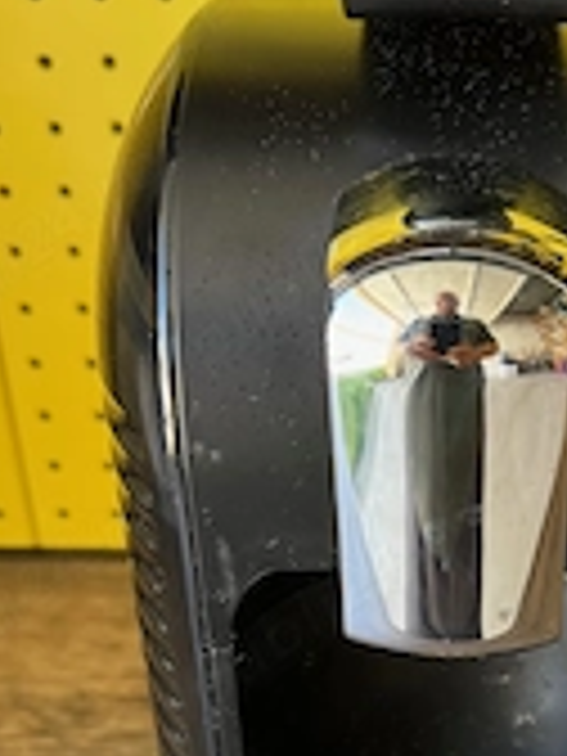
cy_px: 675
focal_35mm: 57
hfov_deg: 25.0
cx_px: 490
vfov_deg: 32.2
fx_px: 1245
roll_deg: -1.5
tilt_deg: -34.6
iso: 160
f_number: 1.78
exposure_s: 1/121
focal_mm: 6.76
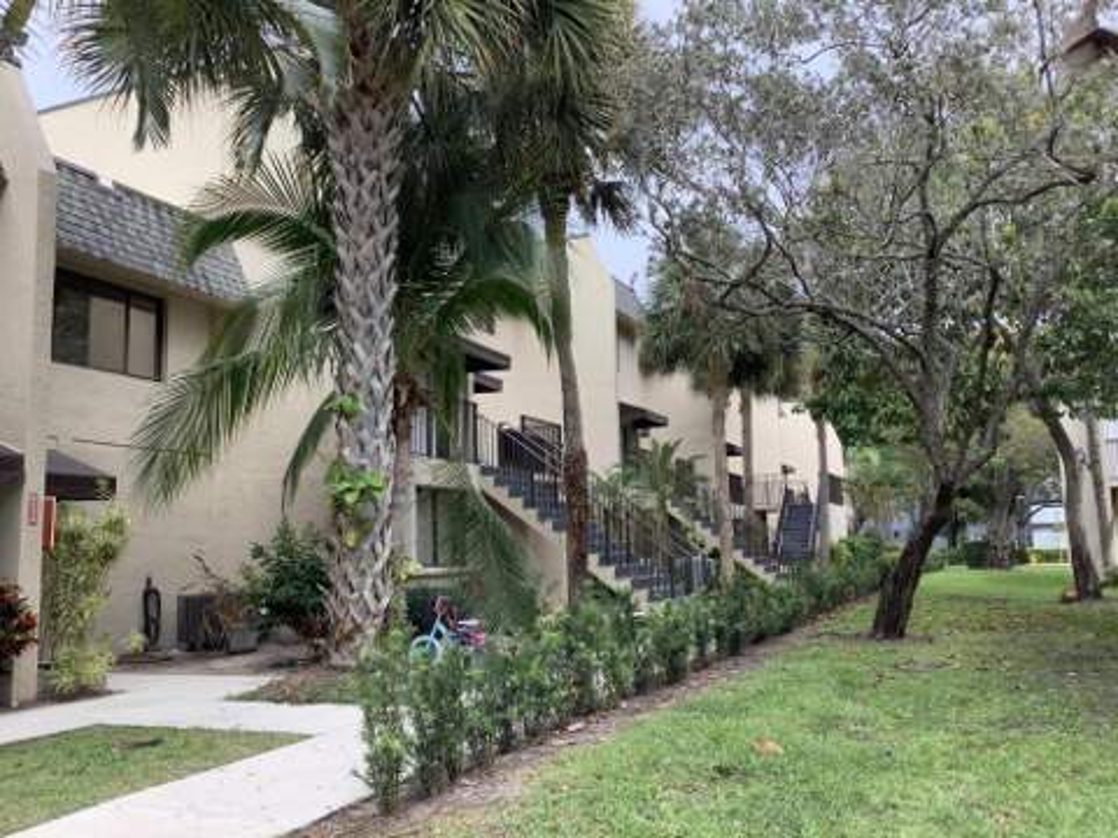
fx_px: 1001
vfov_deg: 45.4
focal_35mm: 31
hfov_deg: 58.4
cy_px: 419
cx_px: 559
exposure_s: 1/291
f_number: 2.4
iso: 25
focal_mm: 3.3
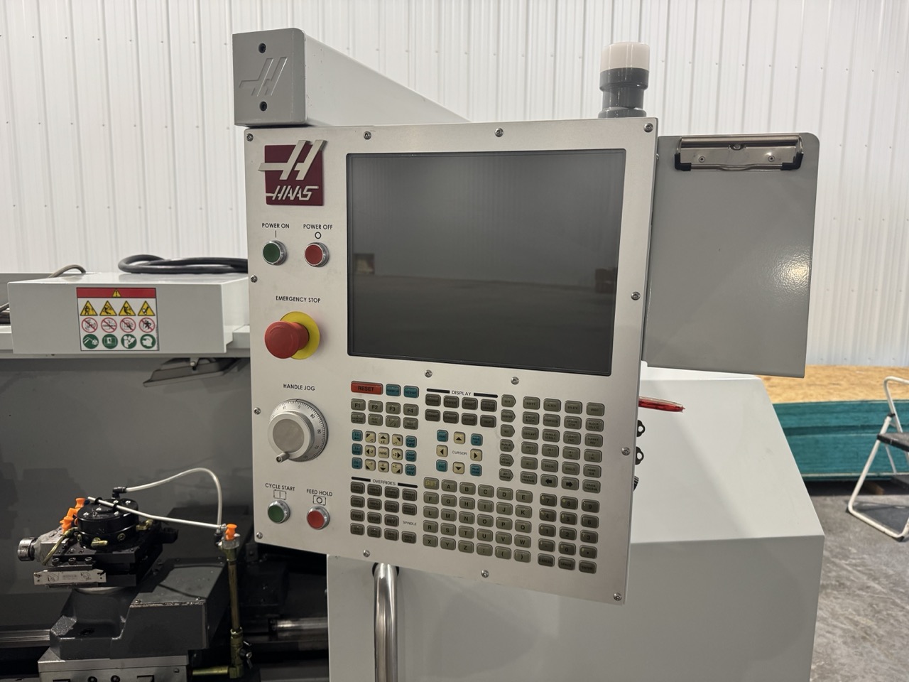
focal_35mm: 24
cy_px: 341
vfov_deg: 56.8
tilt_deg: -9.6
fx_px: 630
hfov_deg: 71.6
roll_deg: -1.0
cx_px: 454
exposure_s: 1/120
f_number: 1.78
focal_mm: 6.76
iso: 200
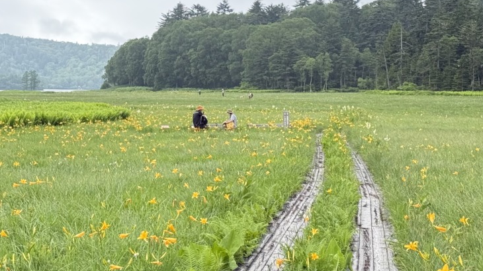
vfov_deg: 14.0
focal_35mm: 86
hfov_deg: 24.7
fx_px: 1101
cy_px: 124
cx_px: 248
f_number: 1.78
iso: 100
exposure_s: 1/885
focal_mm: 6.76
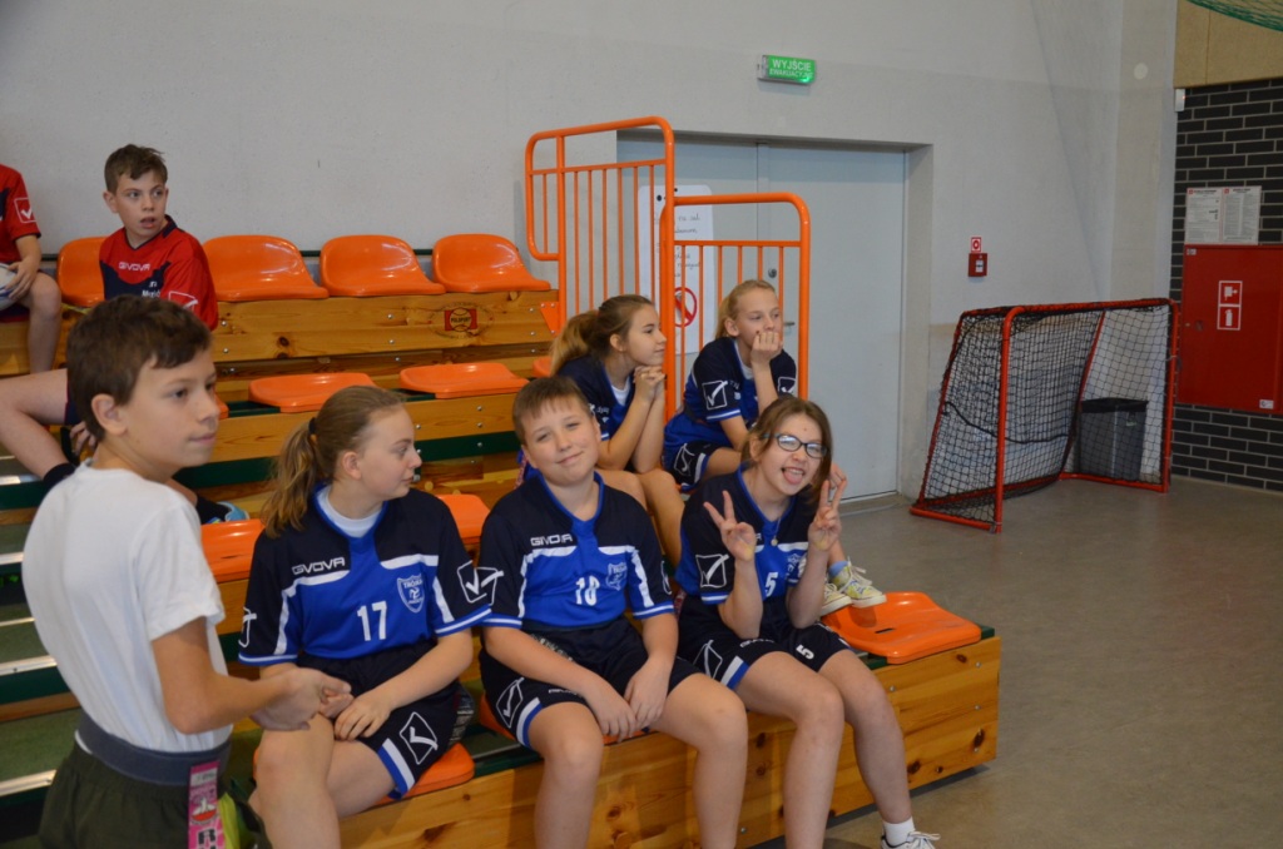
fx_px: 1280
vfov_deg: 36.7
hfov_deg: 53.2
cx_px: 642
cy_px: 424
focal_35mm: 36
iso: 1600
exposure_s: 1/100
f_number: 3.8
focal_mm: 24
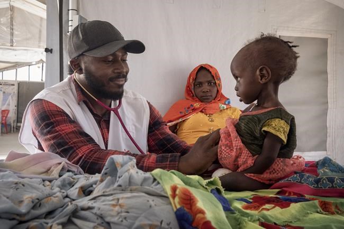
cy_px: 114
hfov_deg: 53.1
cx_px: 172
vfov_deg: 36.9
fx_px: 344
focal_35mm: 36
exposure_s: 1/60
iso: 1250
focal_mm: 24
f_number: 8
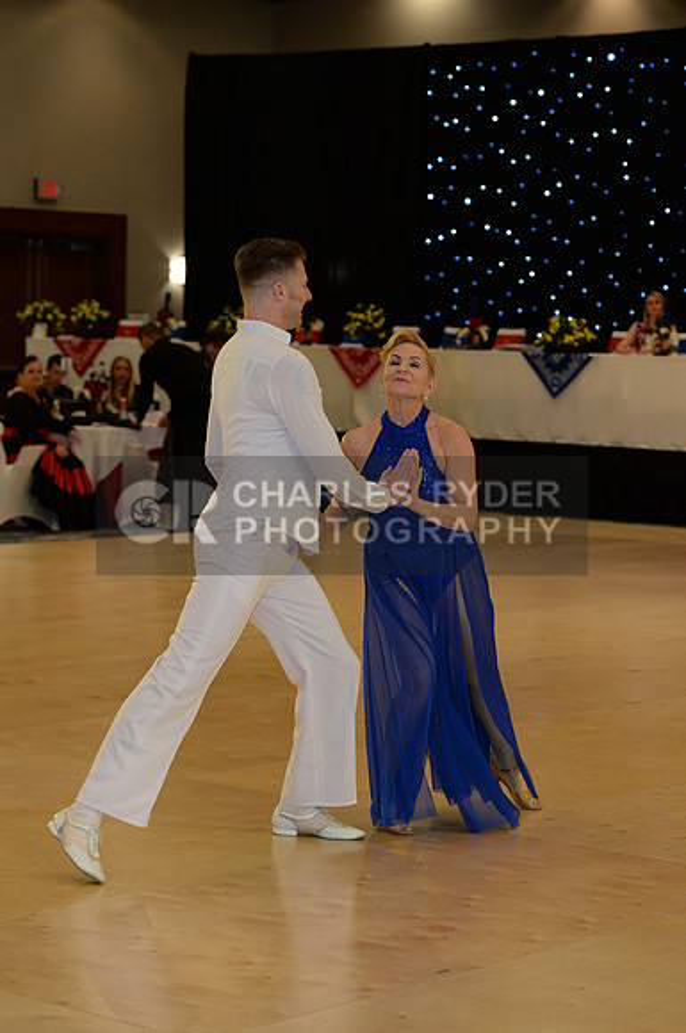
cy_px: 516
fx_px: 2809
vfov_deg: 20.8
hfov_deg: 13.9
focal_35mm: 98
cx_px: 343
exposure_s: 1/250
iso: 3200
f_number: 4.5
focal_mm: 98
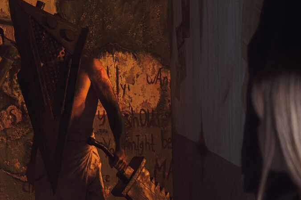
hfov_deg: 22.9
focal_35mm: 89
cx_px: 167
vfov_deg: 15.3
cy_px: 143
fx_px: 744
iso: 2500
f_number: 4
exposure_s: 1/100
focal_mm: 50
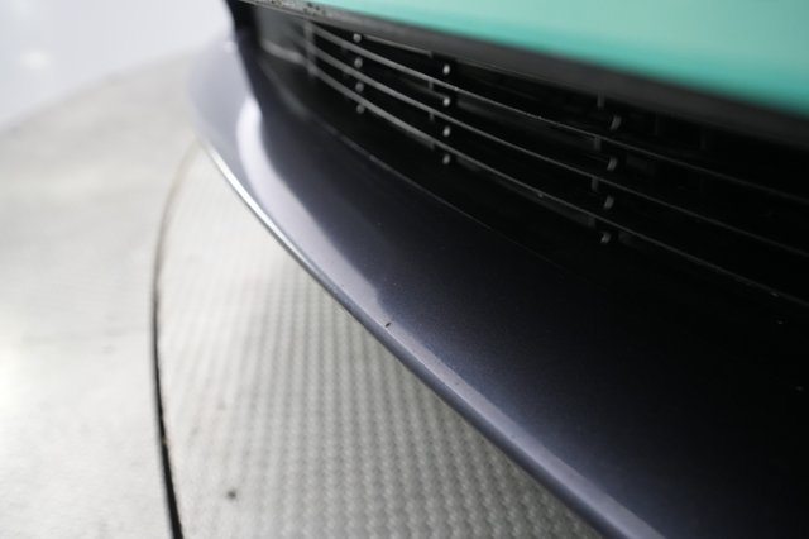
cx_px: 404
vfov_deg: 46.4
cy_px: 270
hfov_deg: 65.5
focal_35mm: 28
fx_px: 629
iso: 5000
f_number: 4.5
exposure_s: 1/100
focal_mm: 28
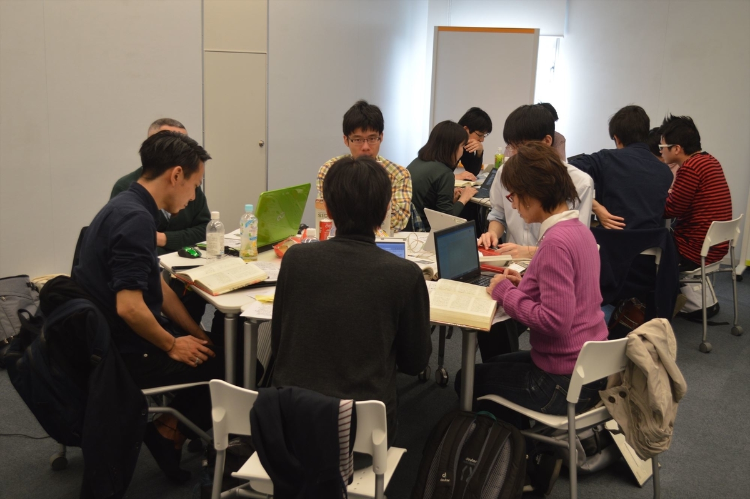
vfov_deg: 34.2
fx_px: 812
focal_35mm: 39
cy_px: 250
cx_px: 375
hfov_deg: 49.6
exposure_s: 1/80
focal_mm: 26
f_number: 4.2
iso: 400
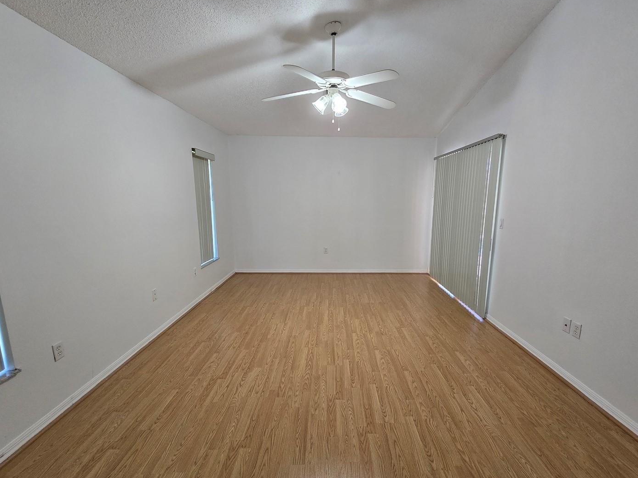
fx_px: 276
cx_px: 338
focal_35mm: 15
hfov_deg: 98.1
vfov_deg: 81.6
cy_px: 255
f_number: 2.2
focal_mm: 2.2
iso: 200
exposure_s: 1/60
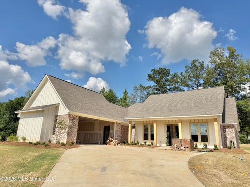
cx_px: 125
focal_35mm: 24
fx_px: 173
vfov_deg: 56.8
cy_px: 94
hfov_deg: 71.6
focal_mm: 6.76
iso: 80
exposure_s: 1/11905
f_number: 1.78
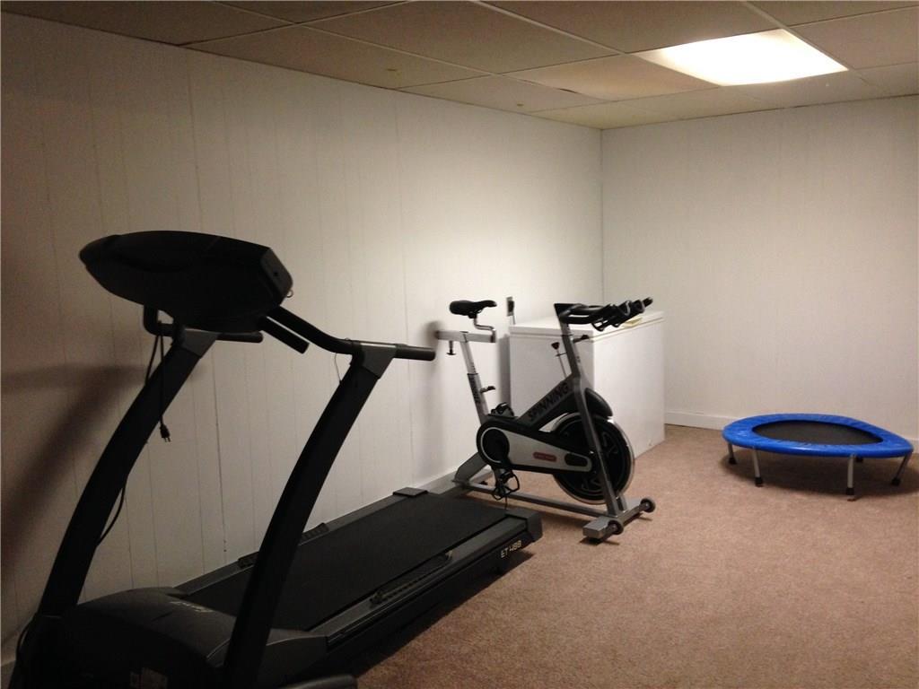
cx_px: 460
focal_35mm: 33
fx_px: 876
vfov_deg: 42.9
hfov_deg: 55.4
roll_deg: +2.4
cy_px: 344
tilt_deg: -7.7
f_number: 2.4
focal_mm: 4.12
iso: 200
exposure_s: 1/20
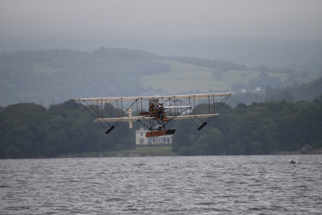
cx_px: 161
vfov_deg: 2.6
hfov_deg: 3.9
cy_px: 108
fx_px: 4695
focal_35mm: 525
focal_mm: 350
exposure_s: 1/1000
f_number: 6.3
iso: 560
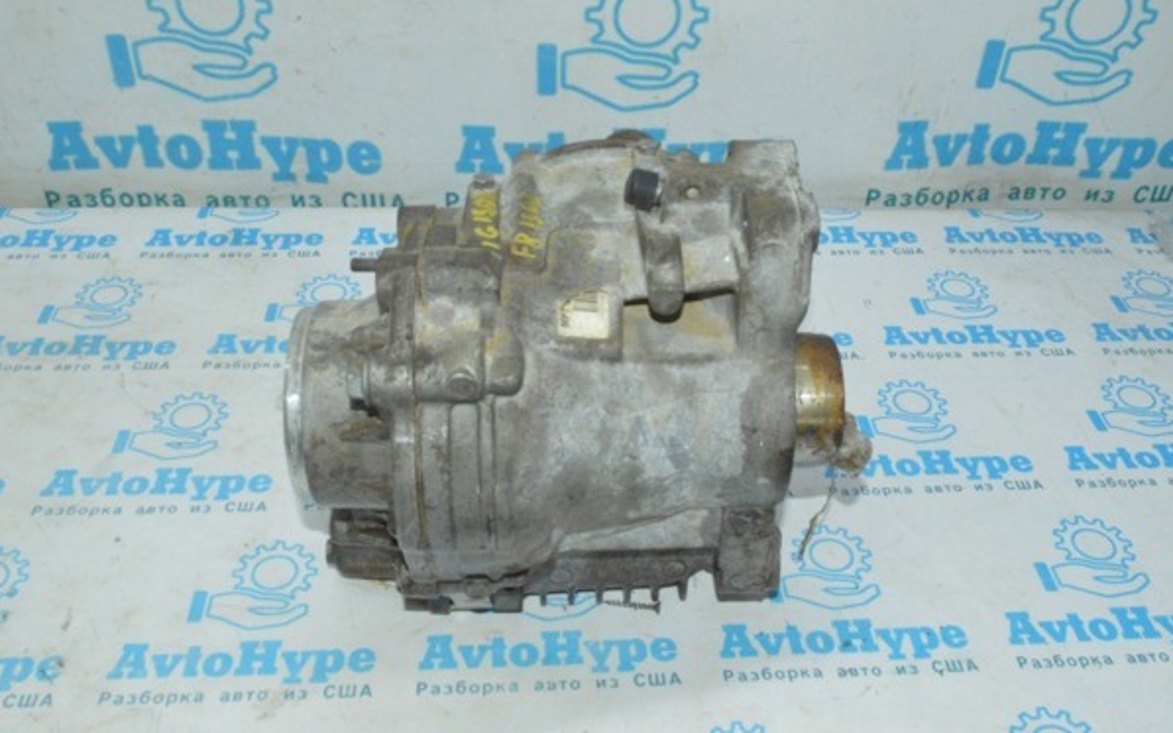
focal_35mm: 36
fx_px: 1151
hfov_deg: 54.0
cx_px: 580
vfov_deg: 35.3
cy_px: 335
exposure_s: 1/50
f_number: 25
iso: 4500
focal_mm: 22
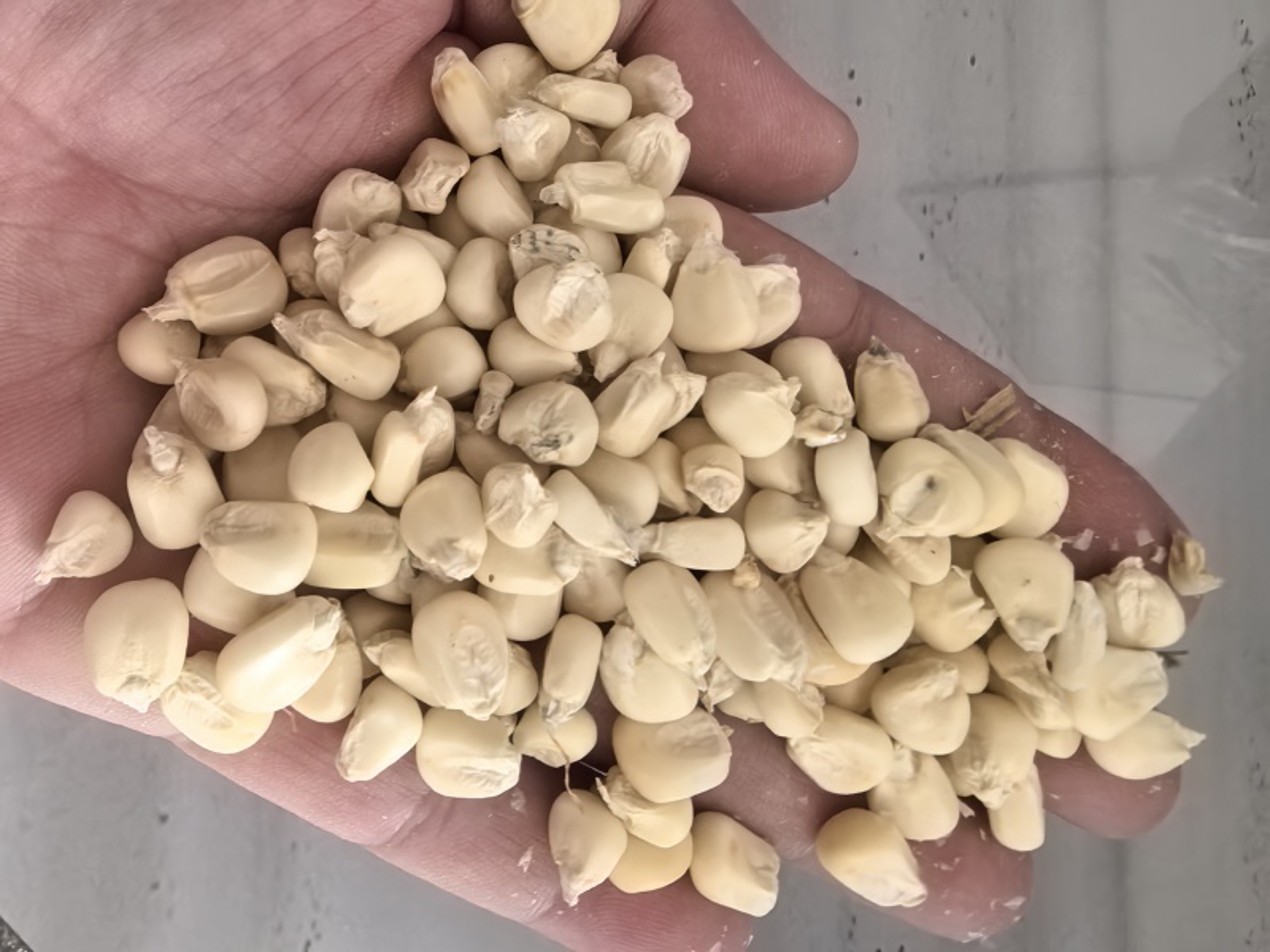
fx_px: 991
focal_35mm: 27
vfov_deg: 51.4
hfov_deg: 65.3
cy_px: 476
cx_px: 635
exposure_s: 1/33.3
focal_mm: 1.95
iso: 640
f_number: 2.2
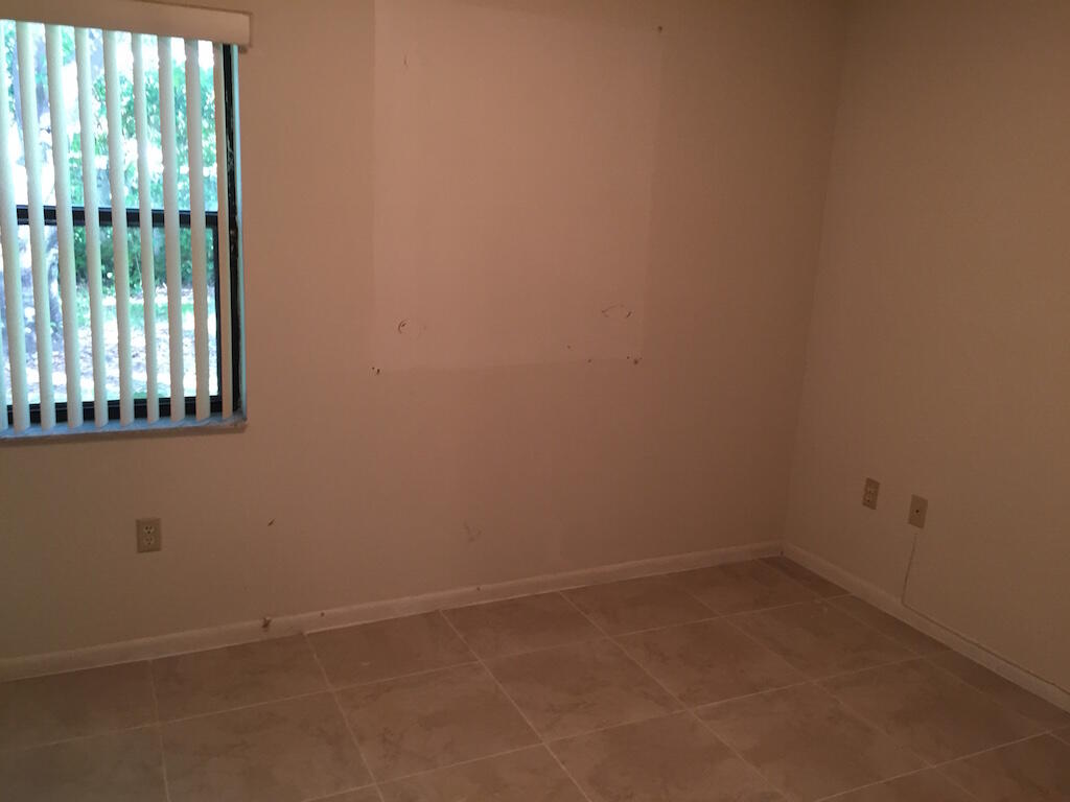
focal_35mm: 29
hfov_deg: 61.7
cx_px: 535
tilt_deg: -12.0
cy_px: 401
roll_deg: -5.2
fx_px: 896
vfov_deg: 48.2
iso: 100
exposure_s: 1/30
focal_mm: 4.15
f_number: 2.2
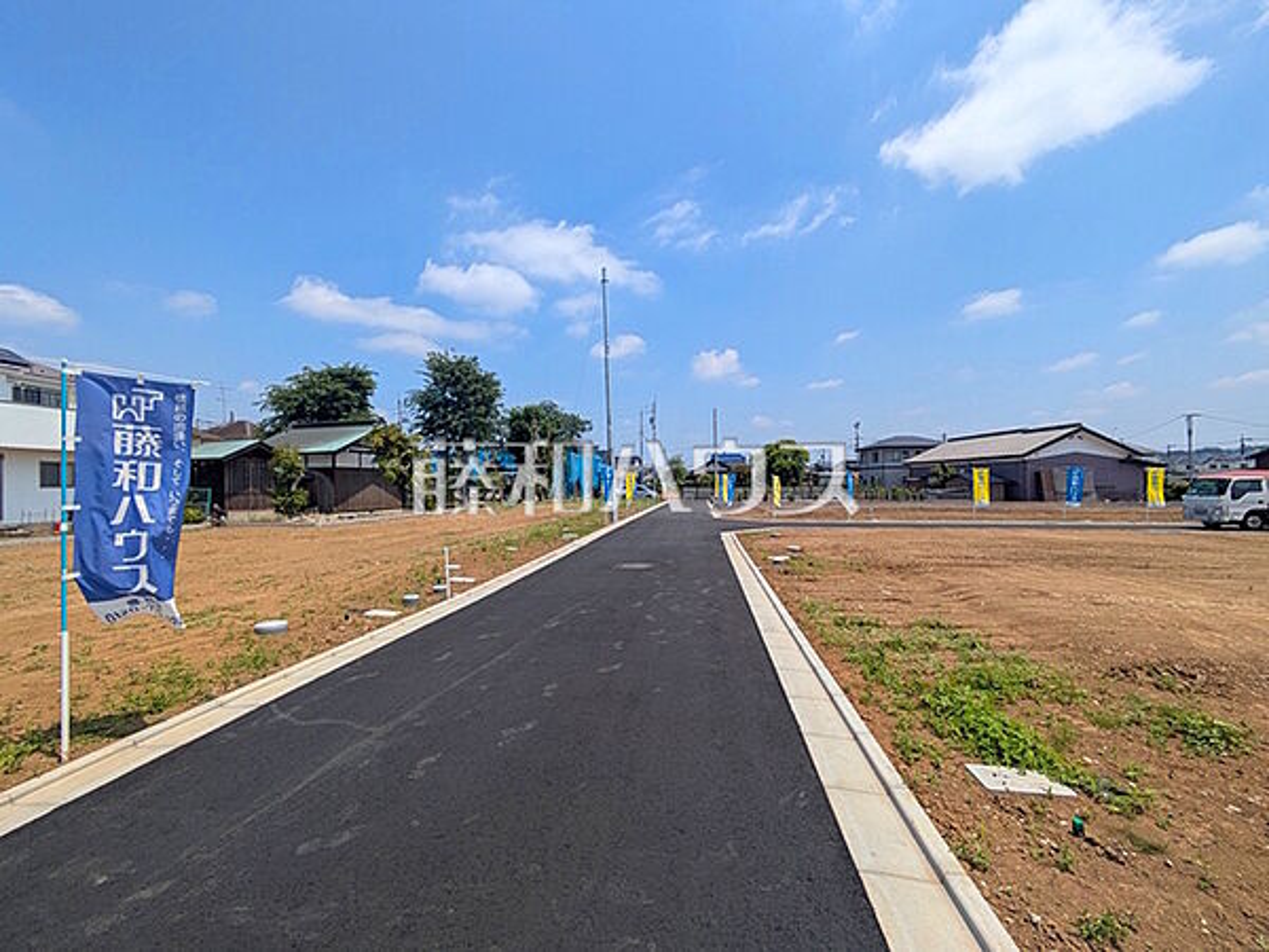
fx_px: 513
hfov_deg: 102.1
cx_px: 634
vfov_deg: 85.7
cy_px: 476
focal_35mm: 14
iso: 47
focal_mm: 1.83
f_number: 2.2
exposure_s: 1/2404
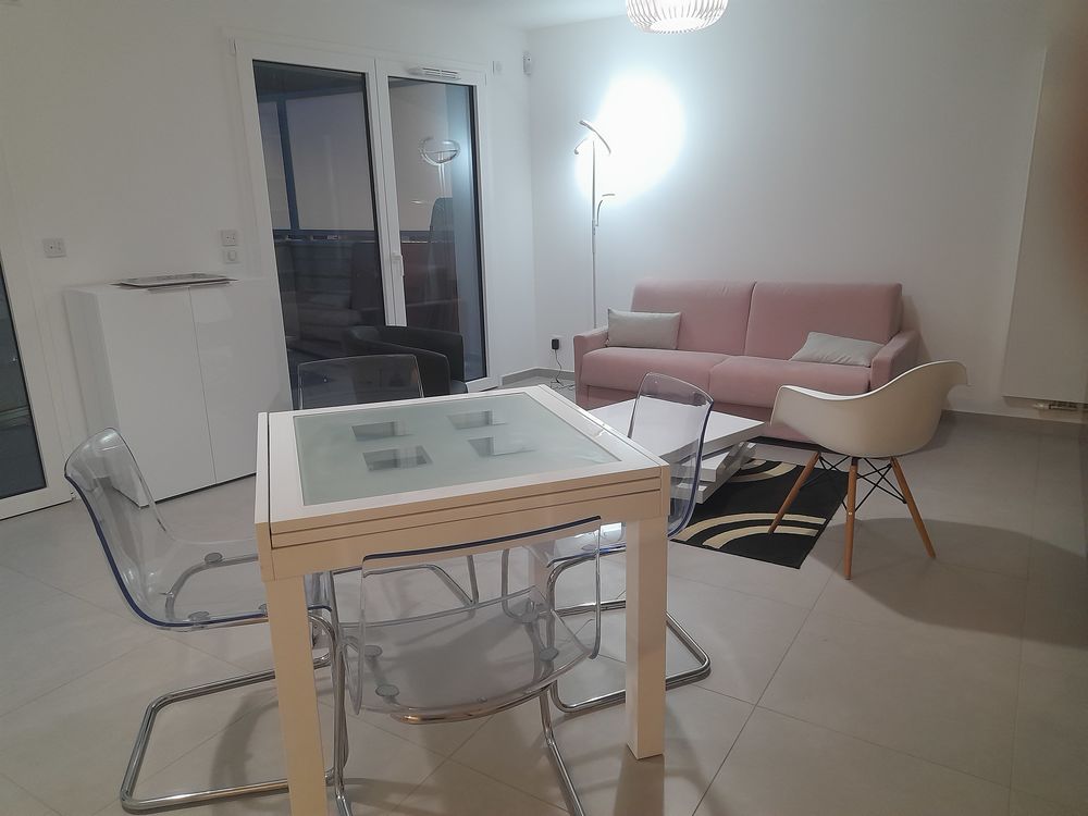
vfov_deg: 54.9
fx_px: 786
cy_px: 408
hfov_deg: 69.4
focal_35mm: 25
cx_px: 544
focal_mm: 4.6
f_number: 2
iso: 320
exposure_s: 1/33
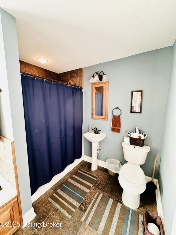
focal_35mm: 14
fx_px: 95
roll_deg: -0.6
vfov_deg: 102.1
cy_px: 118
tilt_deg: -6.5
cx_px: 88
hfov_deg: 85.7
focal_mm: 2.22
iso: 320
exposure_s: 1/60
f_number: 2.2
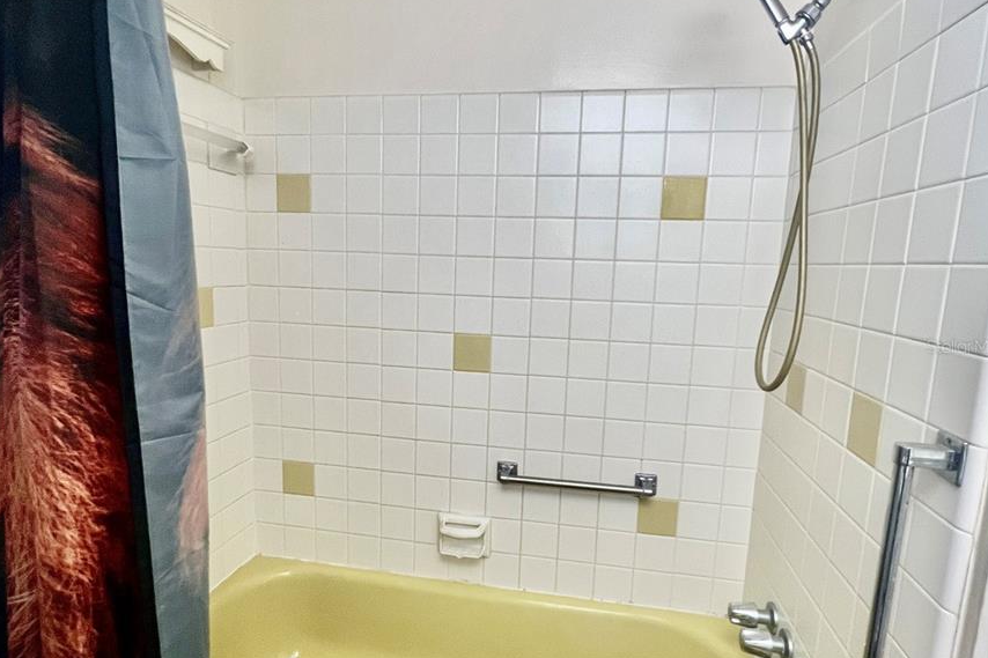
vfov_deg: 64.5
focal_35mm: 19
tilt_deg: -8.4
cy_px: 346
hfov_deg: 86.9
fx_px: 521
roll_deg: -3.9
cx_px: 488
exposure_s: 1/99
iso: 200
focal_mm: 1.57
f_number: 1.8
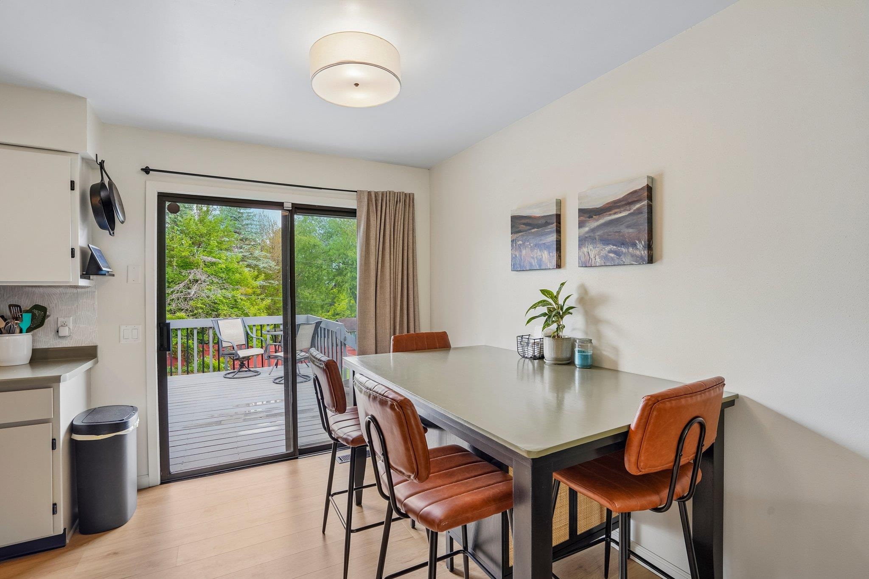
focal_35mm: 16
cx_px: 434
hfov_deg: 96.7
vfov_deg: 73.7
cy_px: 290
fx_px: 386
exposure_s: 1/15
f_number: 8
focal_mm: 16
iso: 200
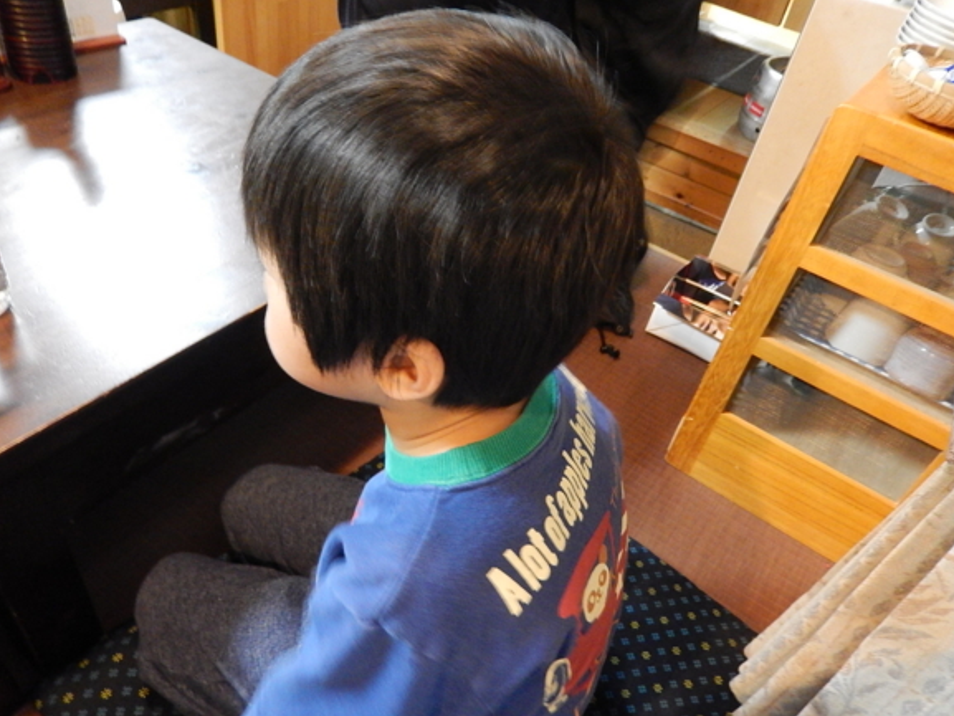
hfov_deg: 67.3
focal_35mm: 26
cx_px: 470
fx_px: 717
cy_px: 370
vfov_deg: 53.1
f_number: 3.4
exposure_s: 1/5
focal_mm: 4.5
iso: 800
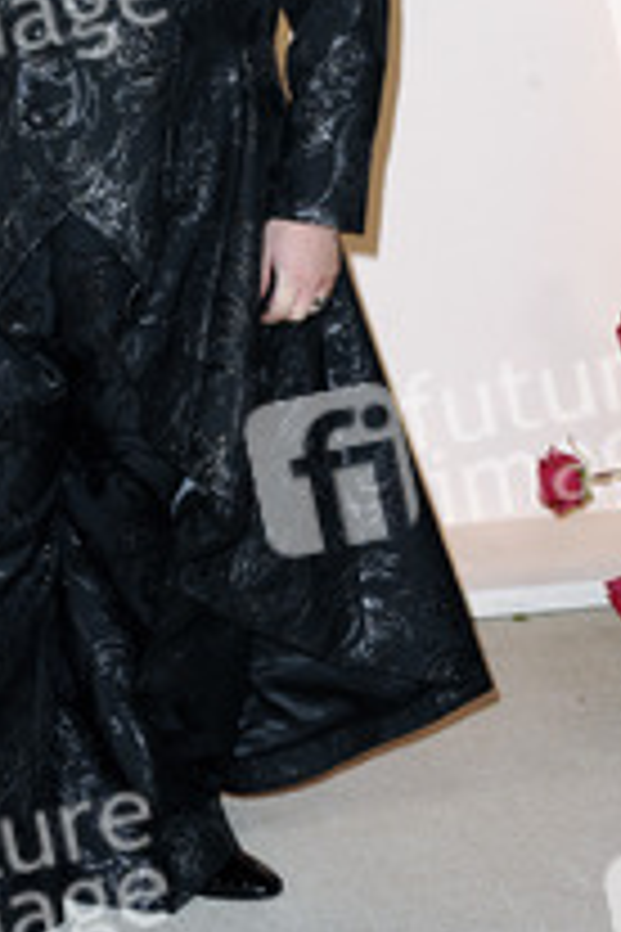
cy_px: 225
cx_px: 70
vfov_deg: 17.0
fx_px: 3105
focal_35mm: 120
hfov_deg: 11.4
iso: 1600
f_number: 6.3
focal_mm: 62
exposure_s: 1/200
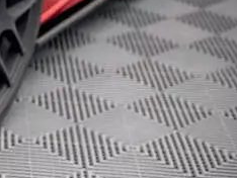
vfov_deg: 10.3
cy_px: 117
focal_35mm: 144
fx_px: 987
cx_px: -225
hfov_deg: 12.2
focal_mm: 35
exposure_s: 1/125
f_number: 2.2
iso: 1000
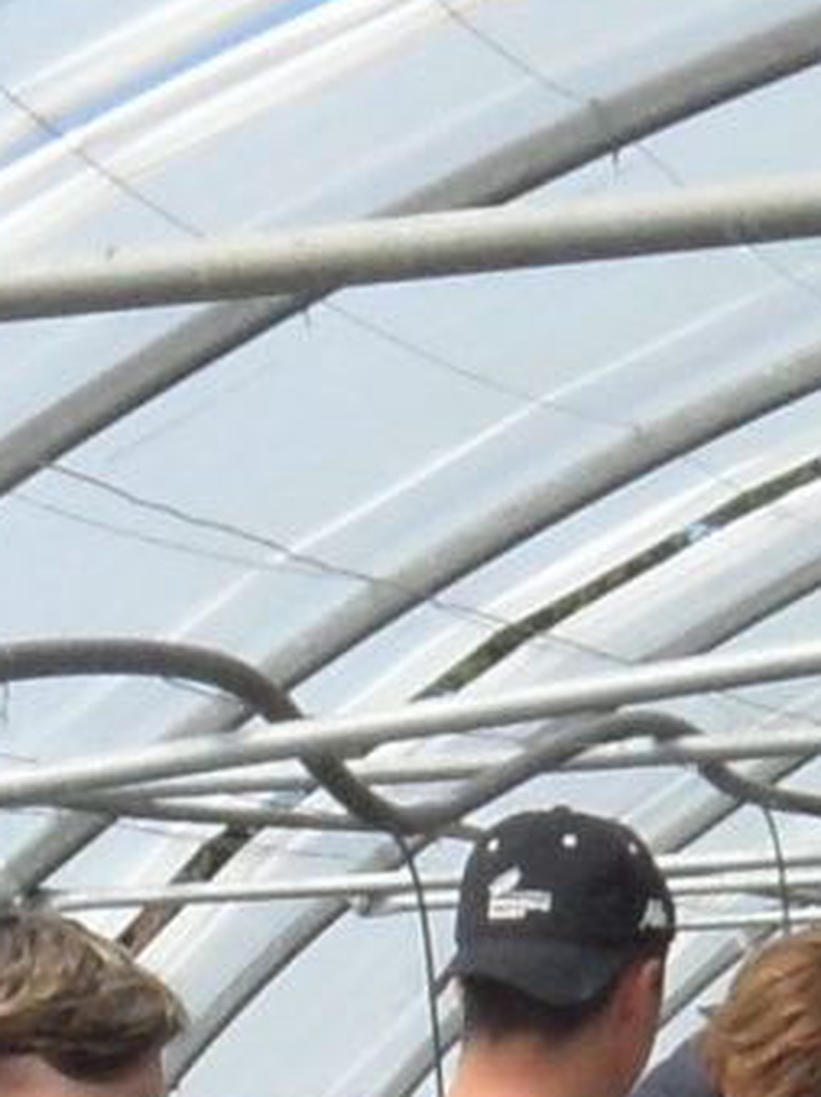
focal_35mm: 182
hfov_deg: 8.1
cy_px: 2184
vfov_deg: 10.1
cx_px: 114
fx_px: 5763
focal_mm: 3.9
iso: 80
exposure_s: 1/350
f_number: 4.6
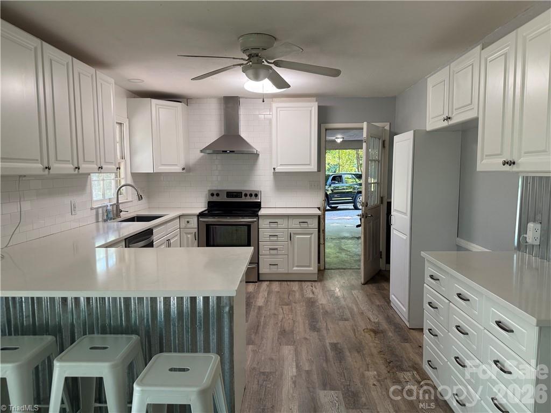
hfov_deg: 71.6
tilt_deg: -4.4
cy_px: 206
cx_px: 276
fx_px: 382
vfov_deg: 56.8
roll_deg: -0.5
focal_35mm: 24
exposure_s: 1/120
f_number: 1.78
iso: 160
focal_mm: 6.76
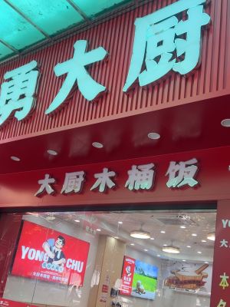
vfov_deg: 32.7
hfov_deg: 24.8
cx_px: 115
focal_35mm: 59
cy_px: 154
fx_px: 523
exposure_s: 1/183
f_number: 1.5
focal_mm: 5.7
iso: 50
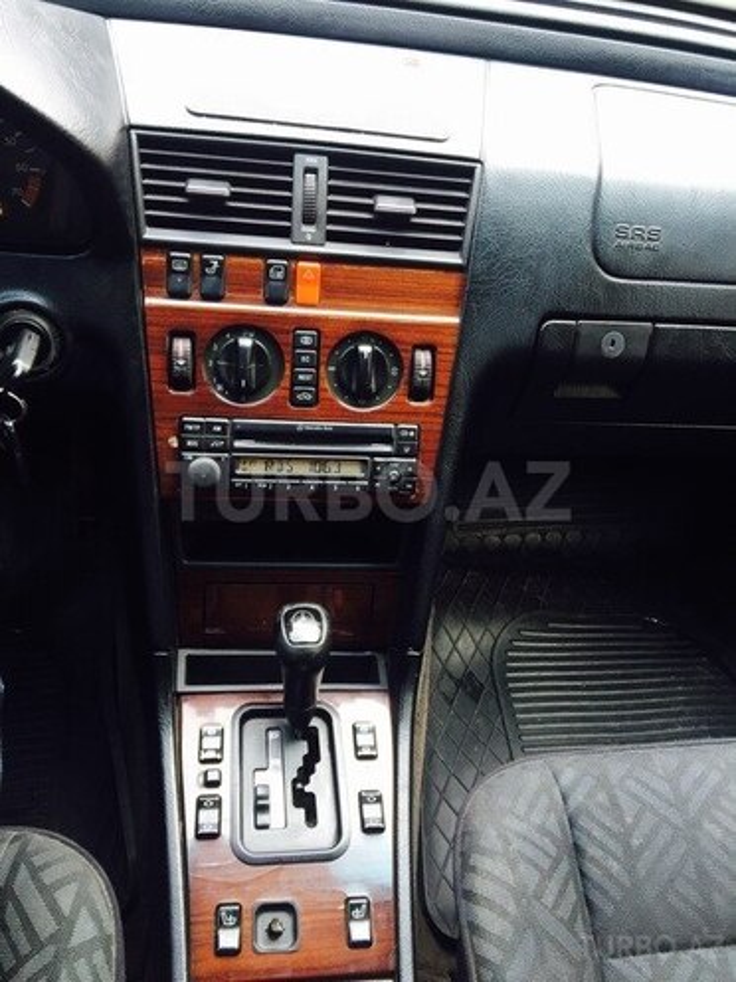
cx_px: 368
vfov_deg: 61.7
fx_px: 822
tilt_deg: -40.2
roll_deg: -7.3
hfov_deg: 48.2
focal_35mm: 29
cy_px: 491
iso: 32
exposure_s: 1/33
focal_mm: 4.15
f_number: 2.2
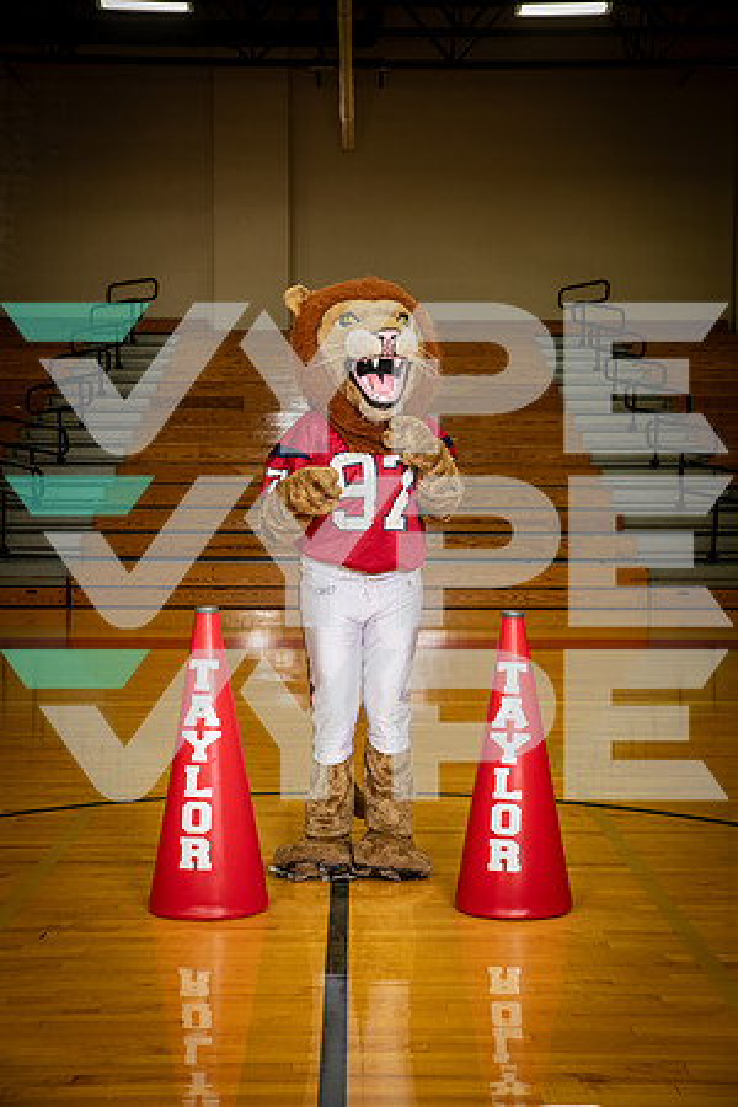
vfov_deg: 34.5
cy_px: 554
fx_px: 1783
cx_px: 369
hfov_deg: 23.4
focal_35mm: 58
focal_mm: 58
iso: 800
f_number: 7.1
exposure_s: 1/160
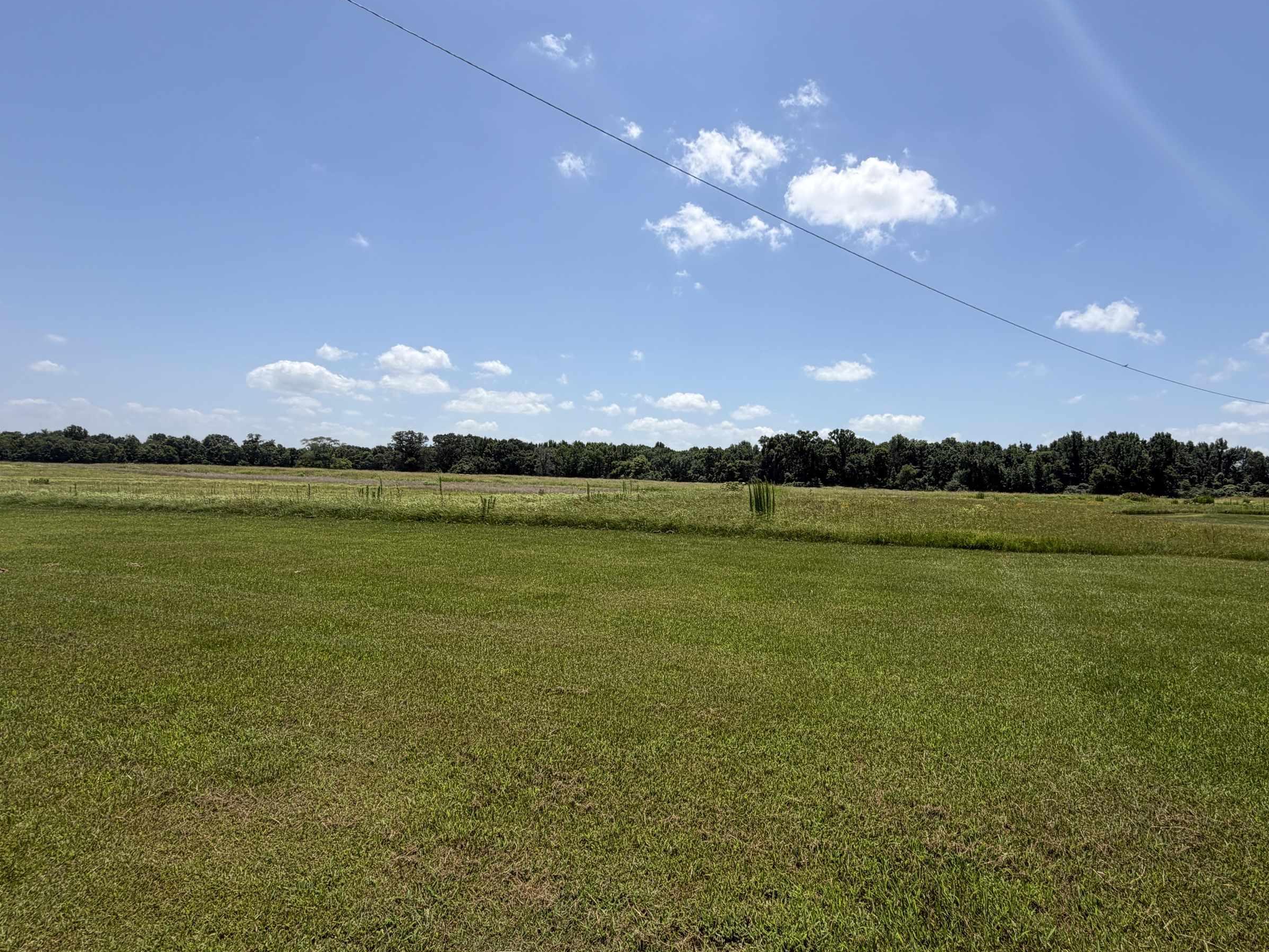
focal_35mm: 18
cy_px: 456
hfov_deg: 87.2
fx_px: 660
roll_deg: -1.0
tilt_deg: +2.6
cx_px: 722
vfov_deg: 71.6
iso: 20
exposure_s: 1/1017
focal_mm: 2.22
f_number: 2.2
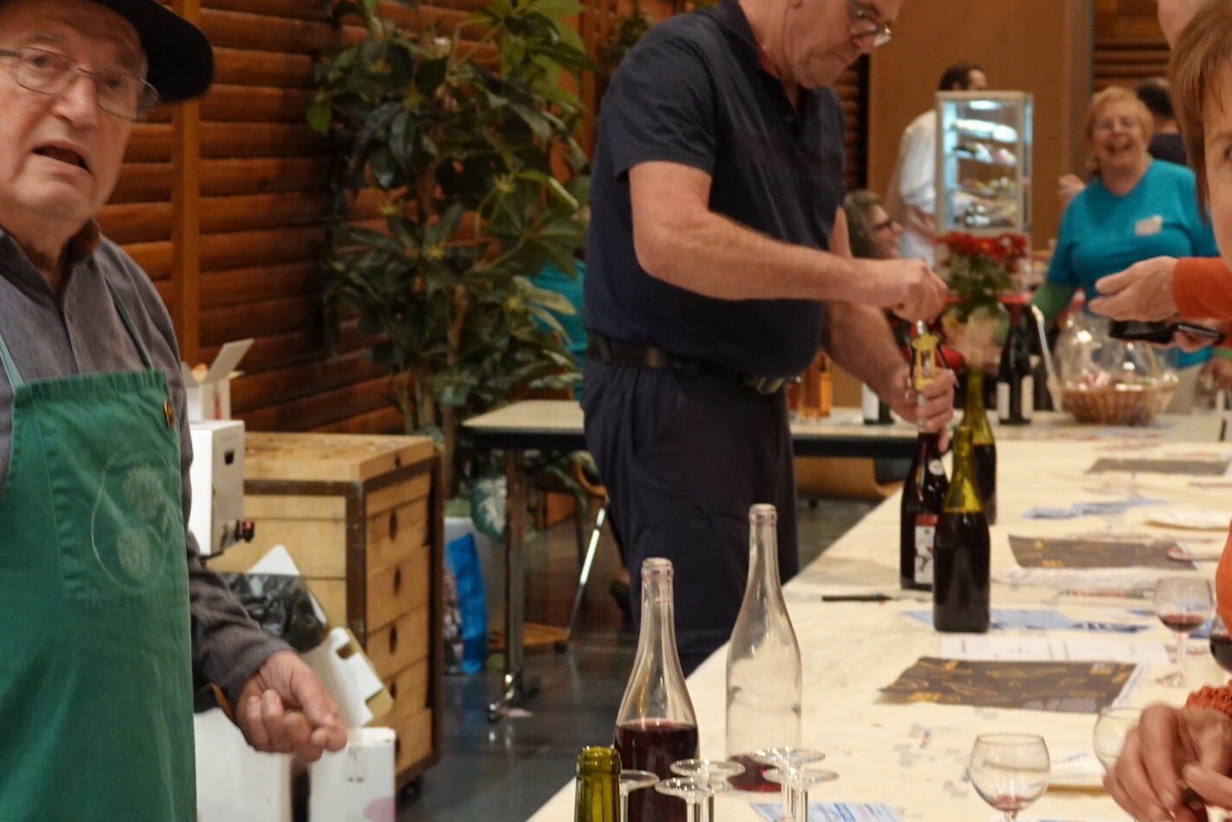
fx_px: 3456
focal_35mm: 101
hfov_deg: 20.2
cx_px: 631
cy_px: 282
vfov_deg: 13.5
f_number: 3.2
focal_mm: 20.49
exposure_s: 1/15
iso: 800
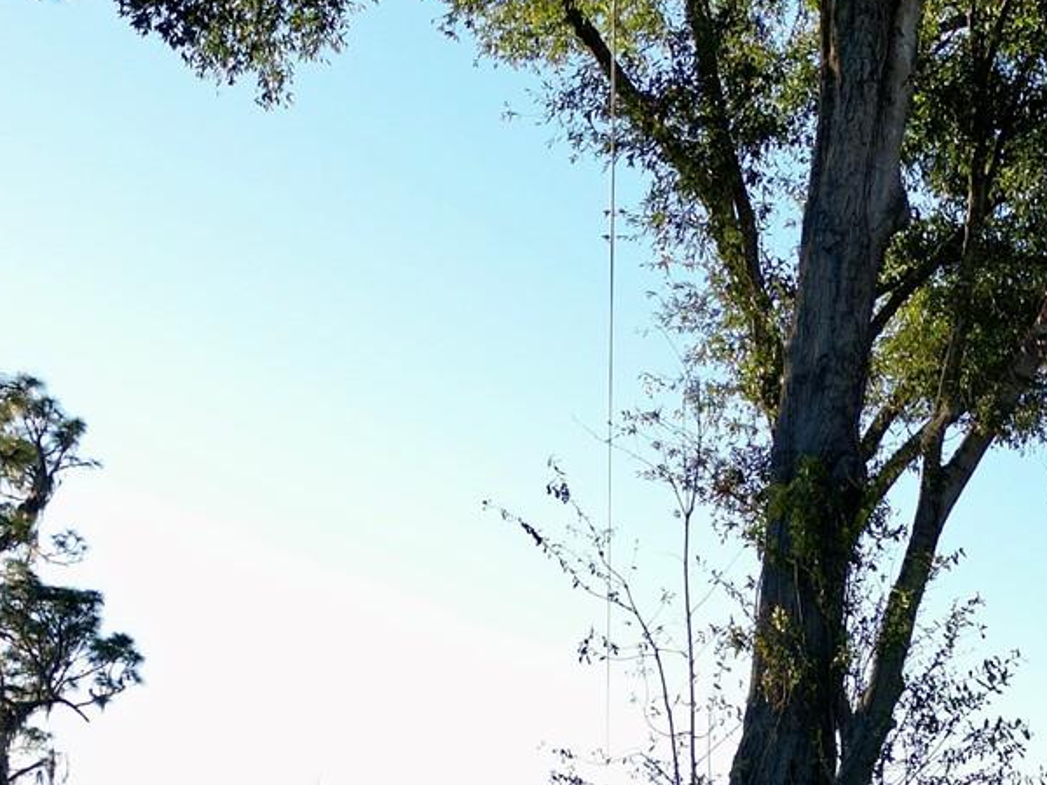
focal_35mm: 64
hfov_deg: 29.9
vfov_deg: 21.3
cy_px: 939
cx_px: 764
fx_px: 1936
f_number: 1.7
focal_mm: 6.72
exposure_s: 1/1000
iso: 100
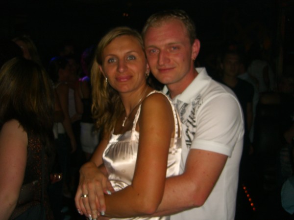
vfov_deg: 37.7
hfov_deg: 49.0
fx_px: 323
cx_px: 147
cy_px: 110
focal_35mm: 38
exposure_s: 1/60
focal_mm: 7.9
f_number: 2.8
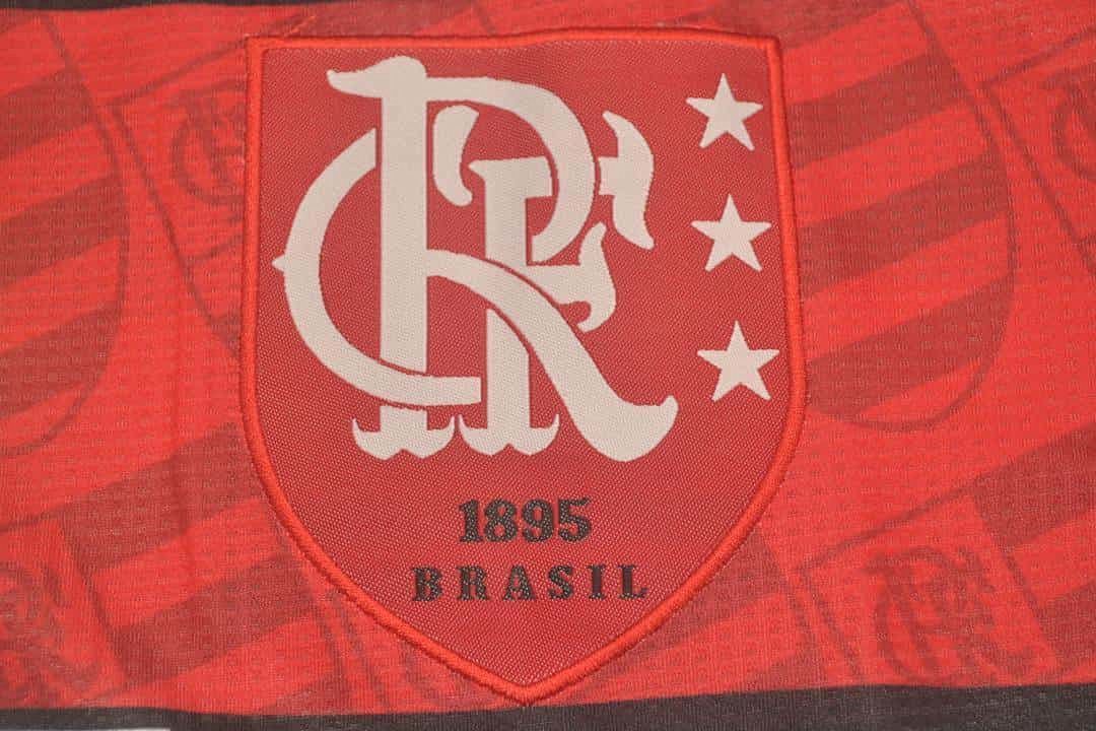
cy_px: 366
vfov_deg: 20.6
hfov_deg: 30.5
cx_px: 548
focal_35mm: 66
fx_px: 2009
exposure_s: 1/60
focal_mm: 44
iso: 200
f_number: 5.3
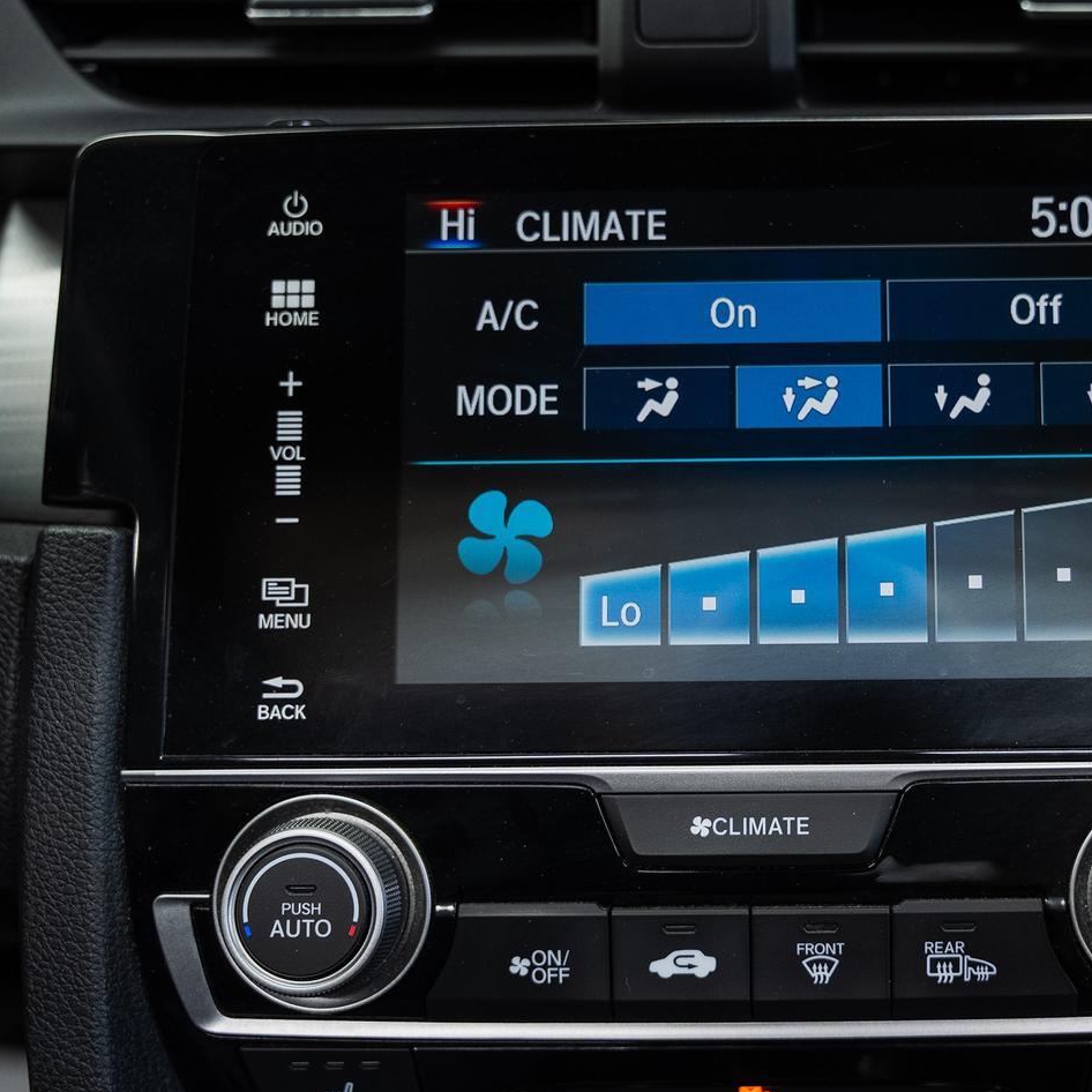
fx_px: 1570
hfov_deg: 37.4
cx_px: 825
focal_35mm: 44
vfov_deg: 38.3
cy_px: 545
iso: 640
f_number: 3.5
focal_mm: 31.1
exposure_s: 1/40
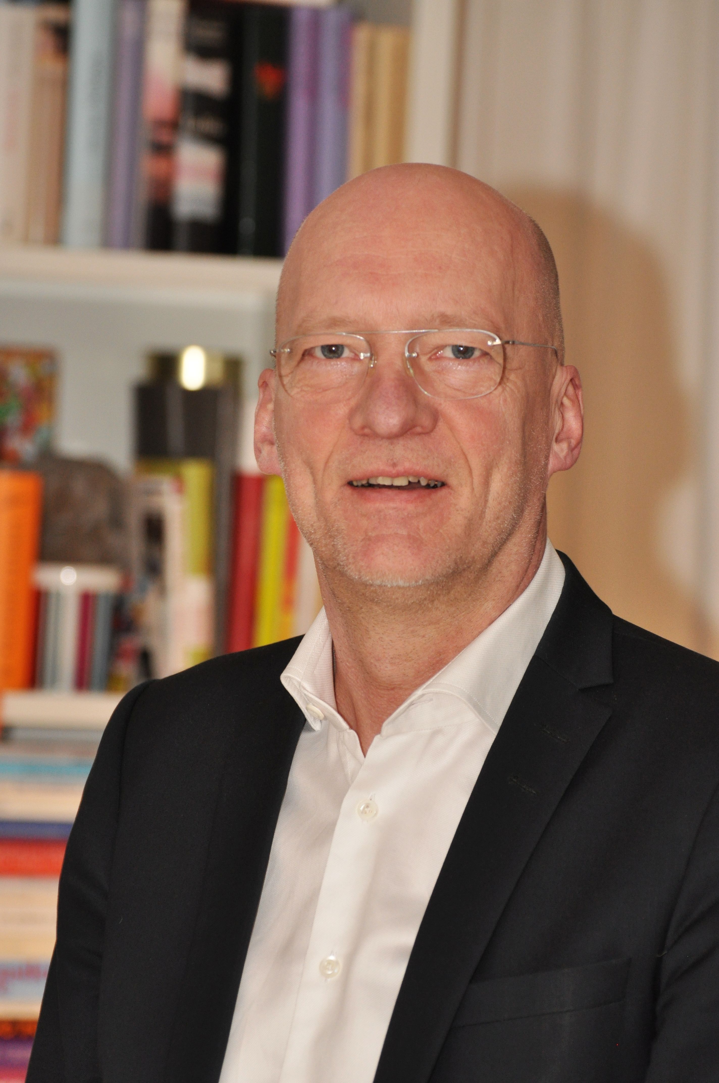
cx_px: 360
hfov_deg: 6.5
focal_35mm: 210
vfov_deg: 9.8
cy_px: 542
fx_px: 6307
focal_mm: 140
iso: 800
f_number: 4.8
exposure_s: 1/80
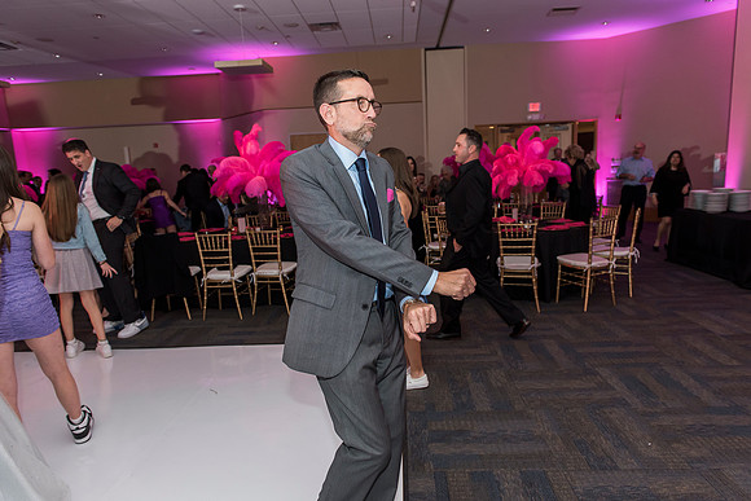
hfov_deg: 73.7
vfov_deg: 53.2
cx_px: 376
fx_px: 501
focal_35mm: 24
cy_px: 250
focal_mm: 24
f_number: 4
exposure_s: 1/100
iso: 1250
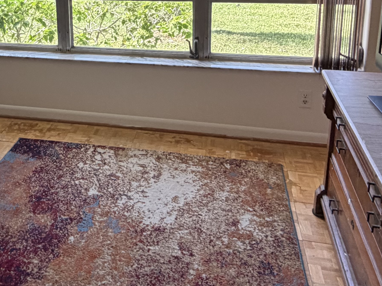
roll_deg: +2.5
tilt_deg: -13.4
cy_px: 12
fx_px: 497
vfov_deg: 30.3
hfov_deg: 40.5
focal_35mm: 45
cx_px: 83
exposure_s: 1/120
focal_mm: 2.22
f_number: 2.2
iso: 160
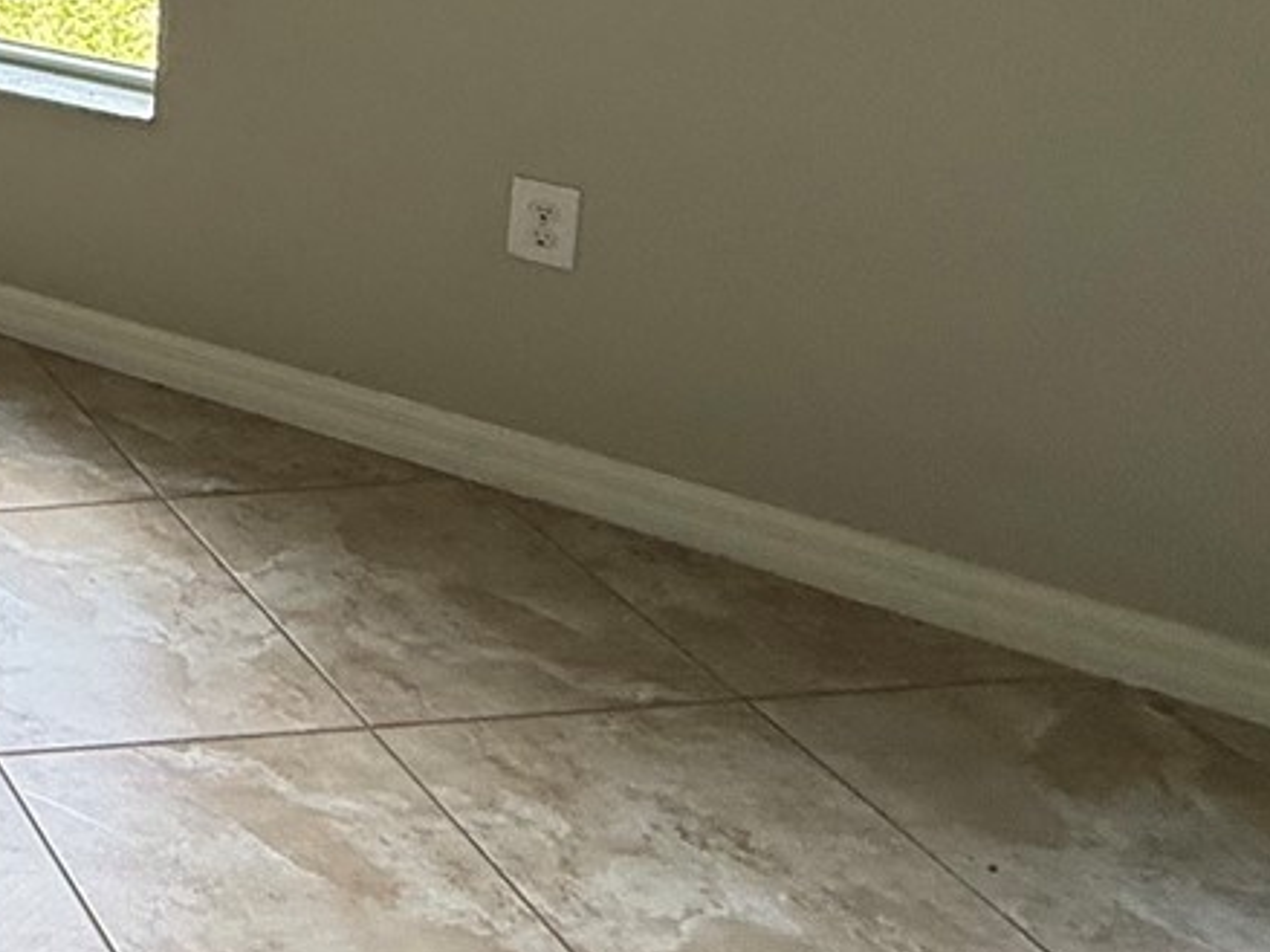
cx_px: -781
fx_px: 1871
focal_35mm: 51
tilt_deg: -5.5
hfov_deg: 25.0
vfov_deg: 24.6
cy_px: -304
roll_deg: +5.4
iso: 80
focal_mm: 2.22
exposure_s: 1/99
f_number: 2.2
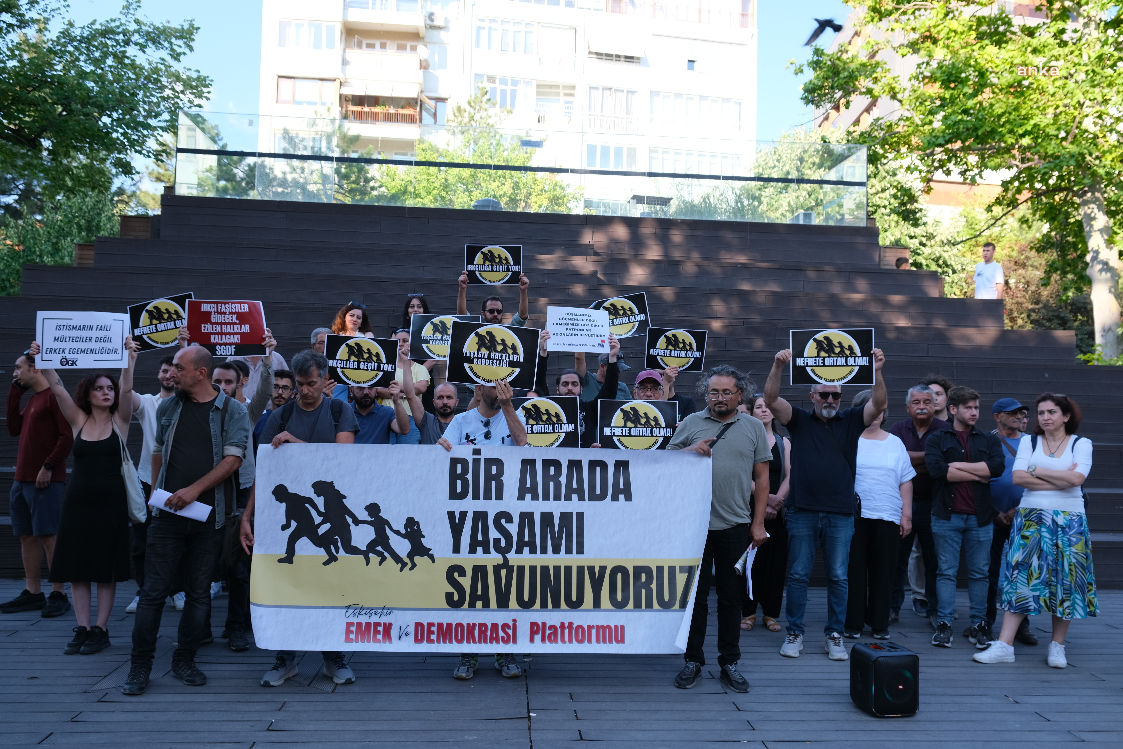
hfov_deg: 63.7
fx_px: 905
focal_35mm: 29
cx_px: 562
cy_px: 374
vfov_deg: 45.0
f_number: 4.5
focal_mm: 19.6
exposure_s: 1/200
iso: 320
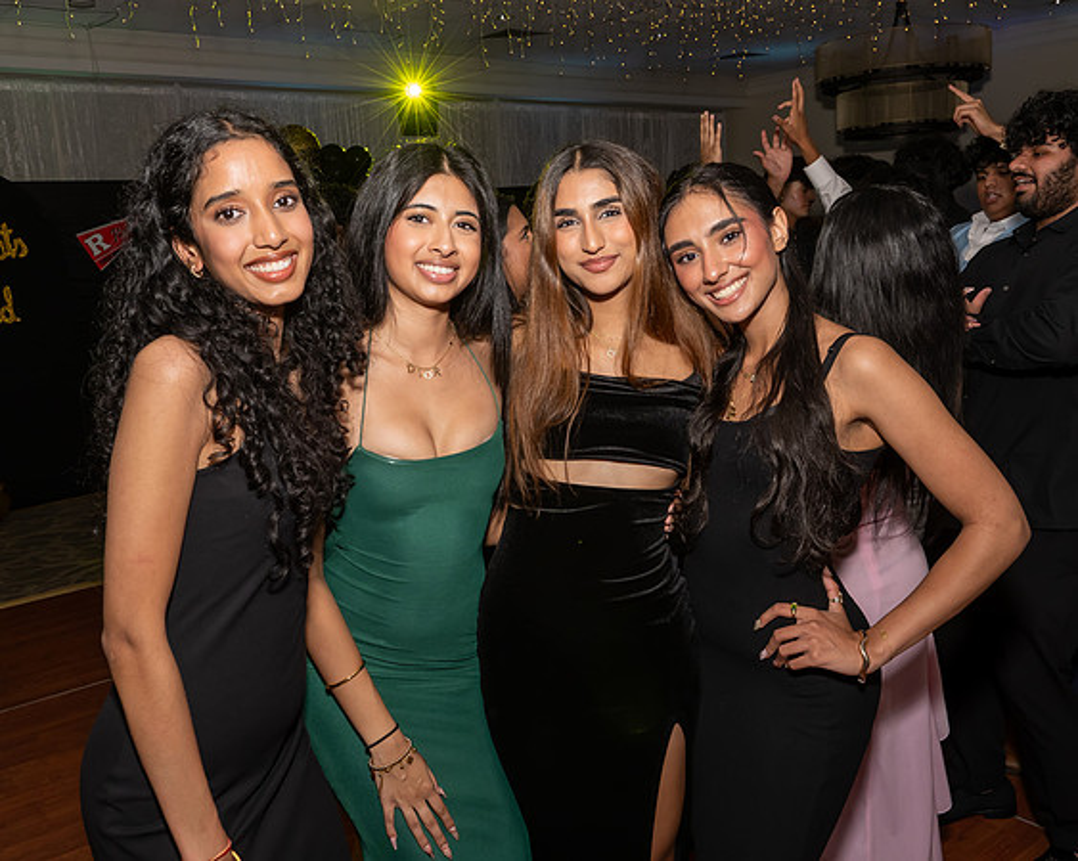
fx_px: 948
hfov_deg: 59.2
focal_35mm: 30
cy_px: 407
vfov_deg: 48.9
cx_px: 542
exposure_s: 1/250
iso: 640
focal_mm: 17
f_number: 7.1
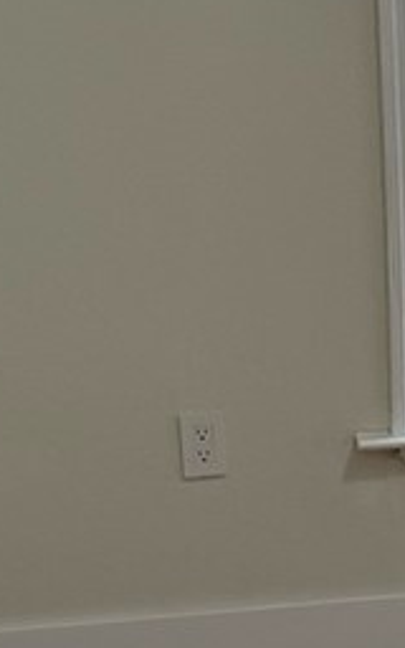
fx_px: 2808
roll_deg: -0.9
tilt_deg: -9.0
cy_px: 309
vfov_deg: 13.2
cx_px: 1258
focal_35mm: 159
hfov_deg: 7.2
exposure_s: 1/138
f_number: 1.78
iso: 80
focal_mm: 6.76
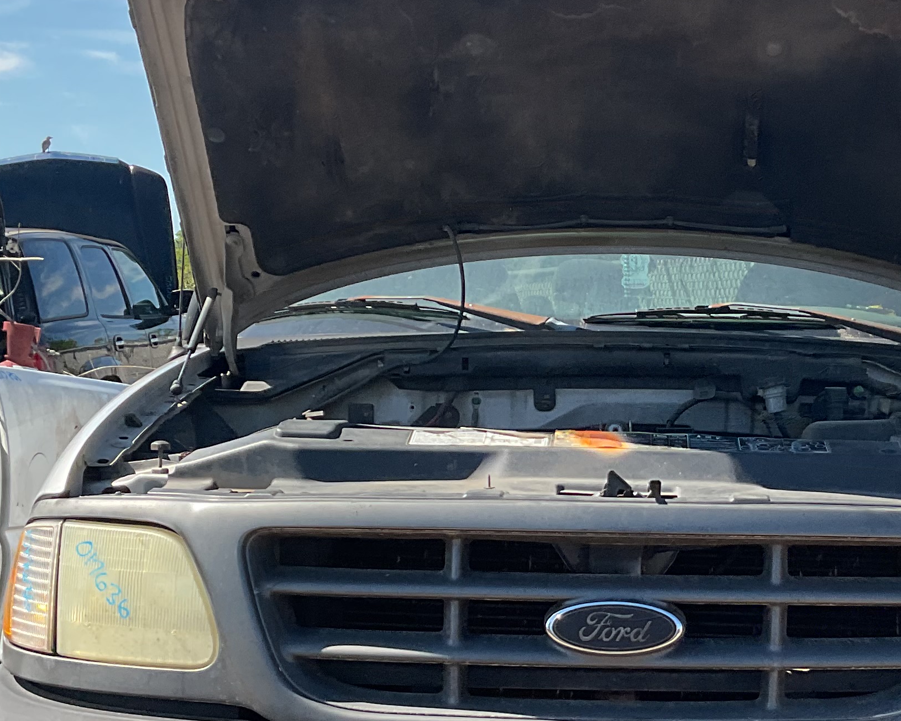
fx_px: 1867
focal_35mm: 70
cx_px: 646
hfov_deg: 26.9
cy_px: 451
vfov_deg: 21.8
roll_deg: +2.0
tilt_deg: -5.7
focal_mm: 3
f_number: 1.8
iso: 16
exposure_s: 1/962
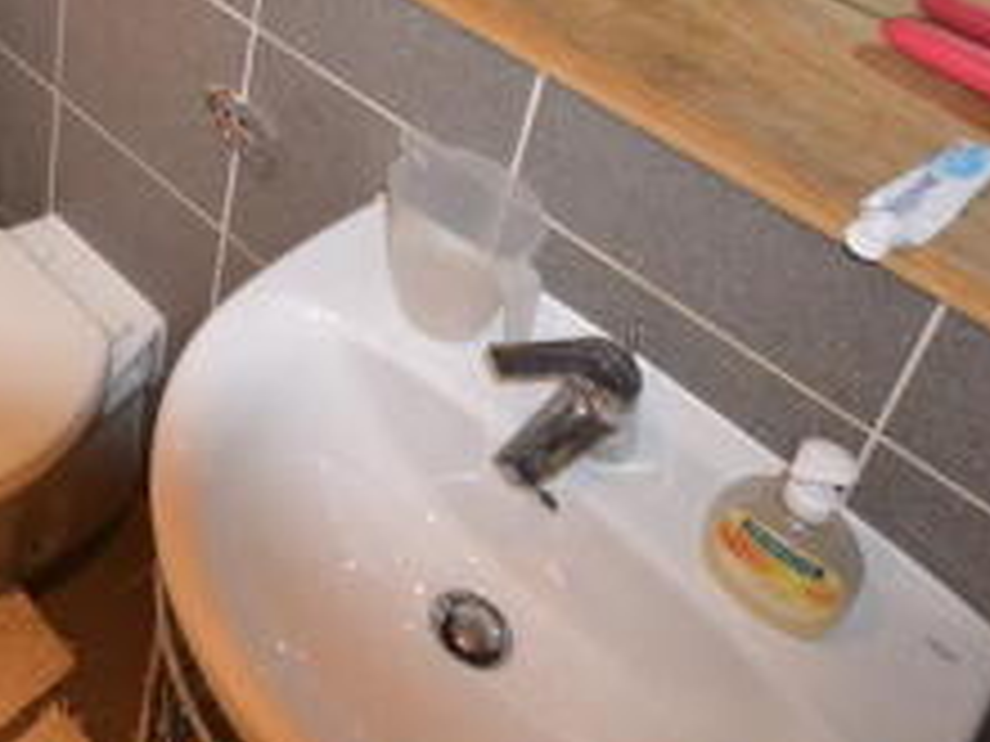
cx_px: -79
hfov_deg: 37.3
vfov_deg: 28.4
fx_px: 1230
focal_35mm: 43
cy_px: -187
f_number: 4
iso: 2000
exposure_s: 1/60
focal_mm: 10
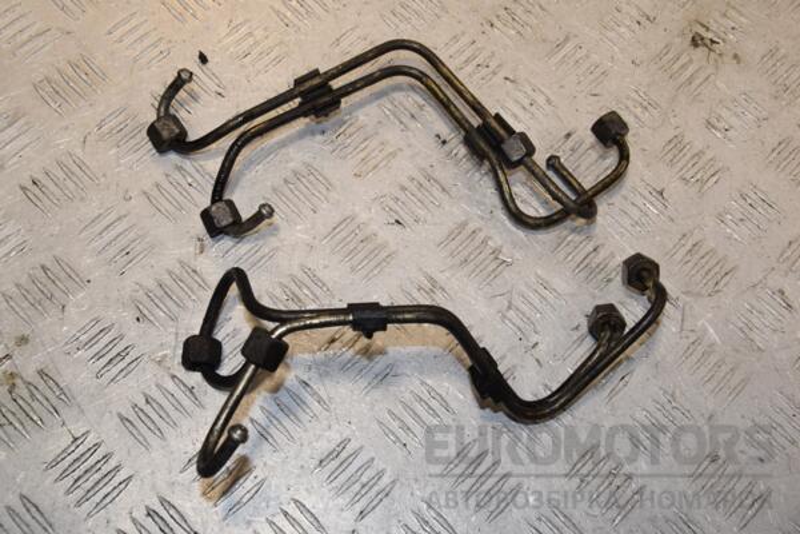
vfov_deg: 28.1
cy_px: 267
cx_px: 400
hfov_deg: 41.1
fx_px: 1067
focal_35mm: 48
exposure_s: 1/200
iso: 800
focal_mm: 32
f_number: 10
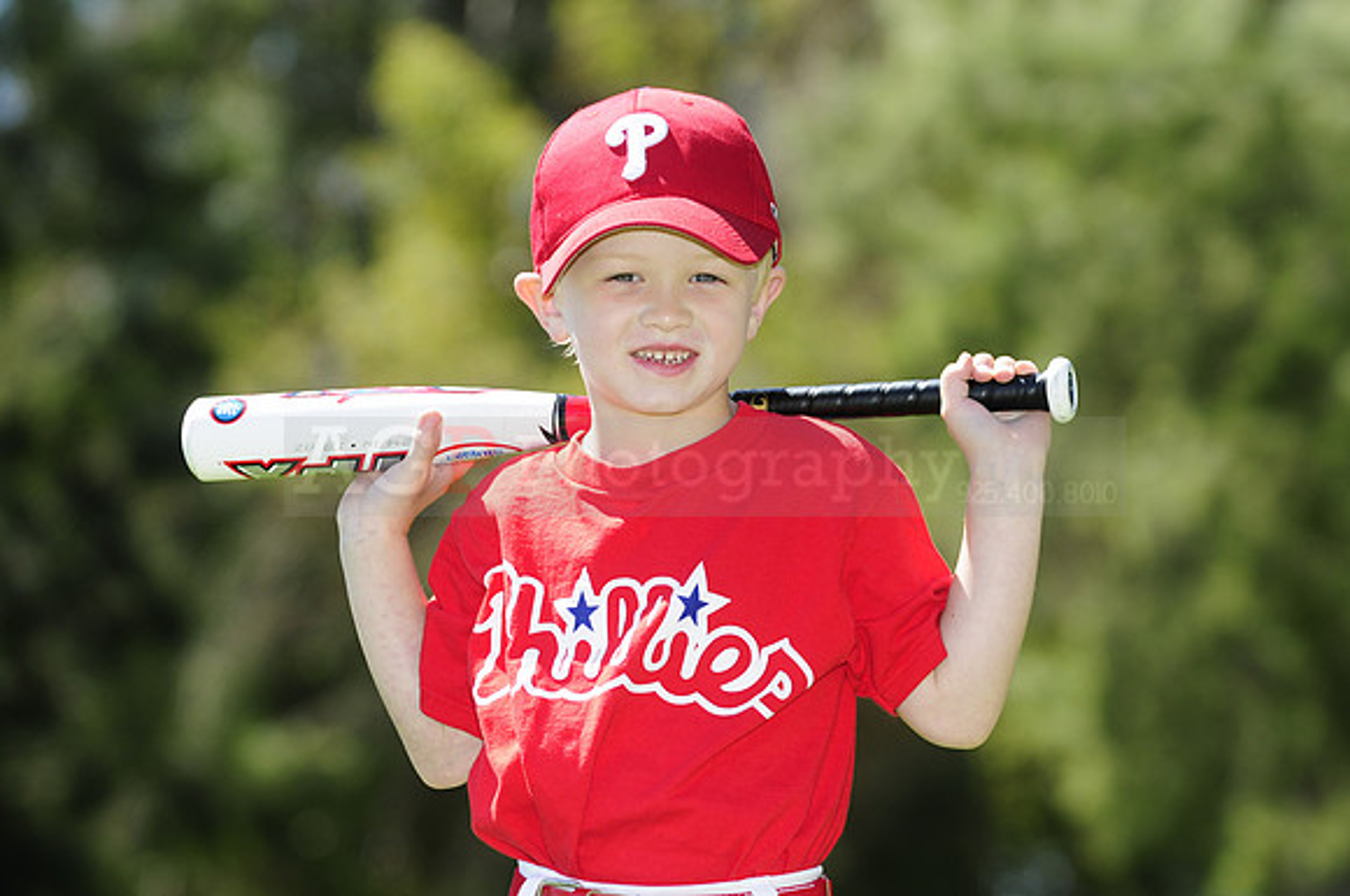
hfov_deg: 12.5
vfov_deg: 8.3
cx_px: 675
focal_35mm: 165
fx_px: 6179
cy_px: 448
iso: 200
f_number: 3.5
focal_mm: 110
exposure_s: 1/1000
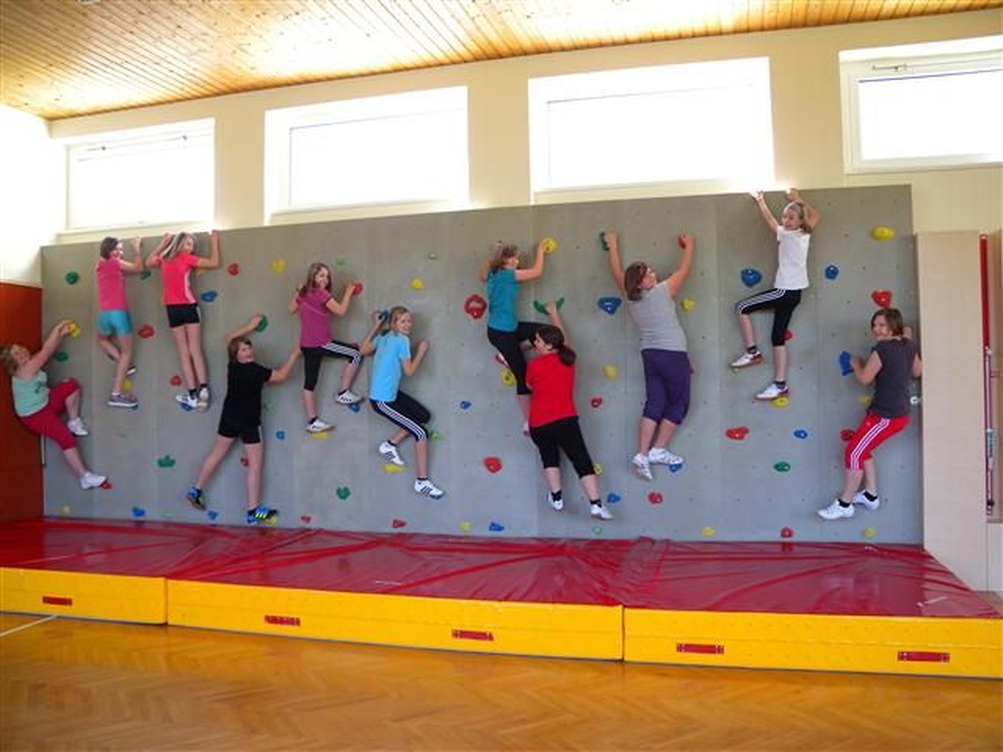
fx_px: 811
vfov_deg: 49.7
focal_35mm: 28
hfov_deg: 63.4
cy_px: 376
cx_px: 502
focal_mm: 6
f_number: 2.7
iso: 121
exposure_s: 1/61.5
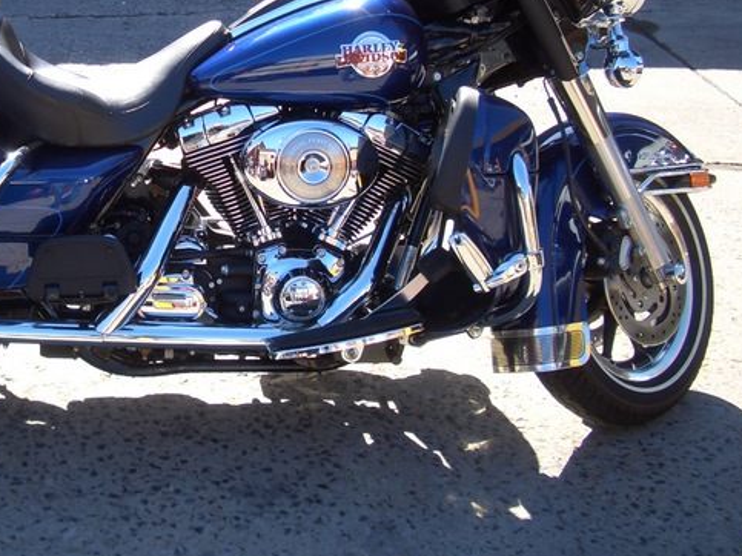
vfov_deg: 24.9
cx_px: 149
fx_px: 1243
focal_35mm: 58
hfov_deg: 32.3
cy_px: 131
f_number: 2.6
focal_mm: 5.8
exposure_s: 1/250
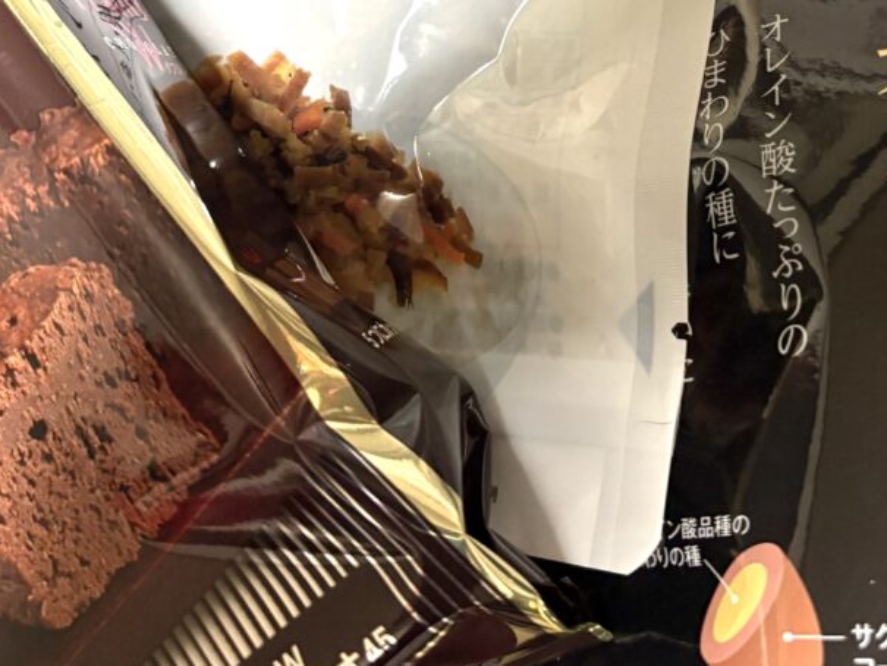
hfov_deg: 34.8
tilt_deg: -83.5
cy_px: 0
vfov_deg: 25.3
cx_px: 542
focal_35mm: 55
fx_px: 1410
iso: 320
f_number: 1.6
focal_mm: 5.96
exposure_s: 1/50
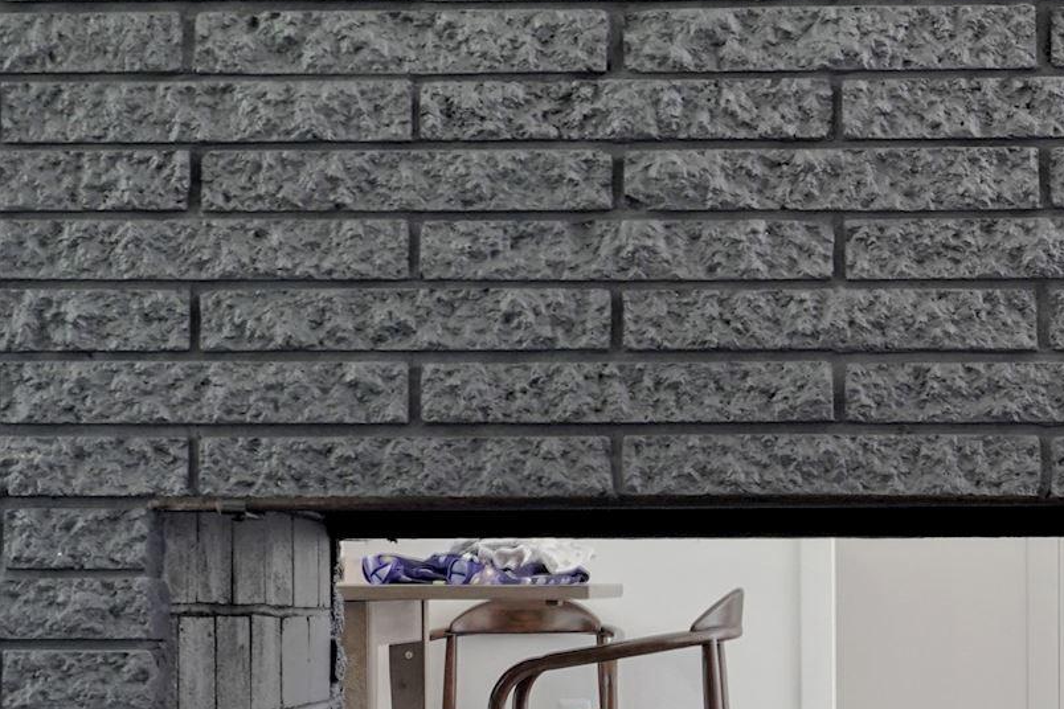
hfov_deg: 18.2
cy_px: 820
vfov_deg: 12.0
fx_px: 3310
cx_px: 729
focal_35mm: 112
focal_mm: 30
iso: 640
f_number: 8
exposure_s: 1/13
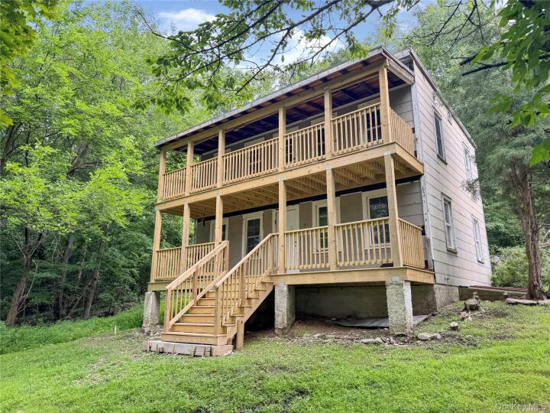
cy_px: 206
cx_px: 275
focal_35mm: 24
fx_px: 381
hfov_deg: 71.6
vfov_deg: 56.8
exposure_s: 1/262
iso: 64
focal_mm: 6.76
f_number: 1.78
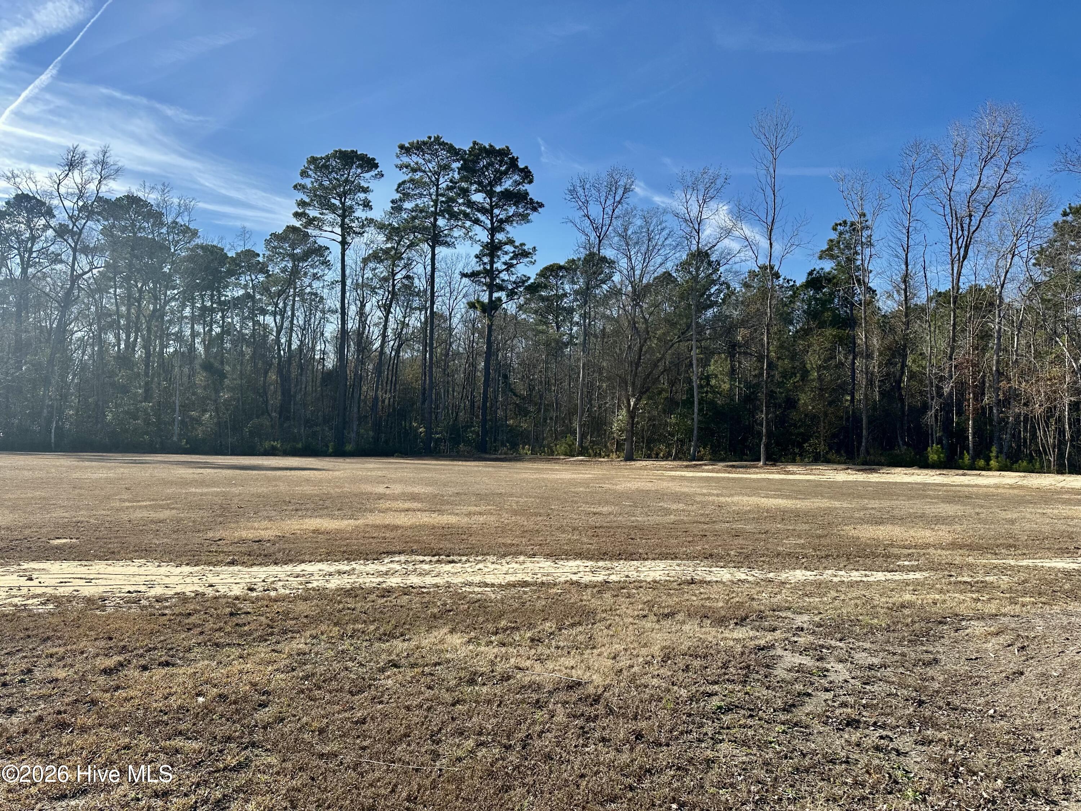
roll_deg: -1.7
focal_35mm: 24
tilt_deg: +1.3
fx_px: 749
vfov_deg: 56.8
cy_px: 406
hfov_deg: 71.6
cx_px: 540
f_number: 1.78
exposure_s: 1/3472
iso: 80
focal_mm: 6.86
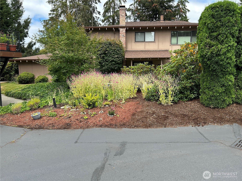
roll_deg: +0.6
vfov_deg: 53.1
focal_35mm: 26
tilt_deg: -5.2
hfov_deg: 67.3
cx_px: 121
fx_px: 182
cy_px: 90
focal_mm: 5.7
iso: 50
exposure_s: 1/1311
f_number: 1.5
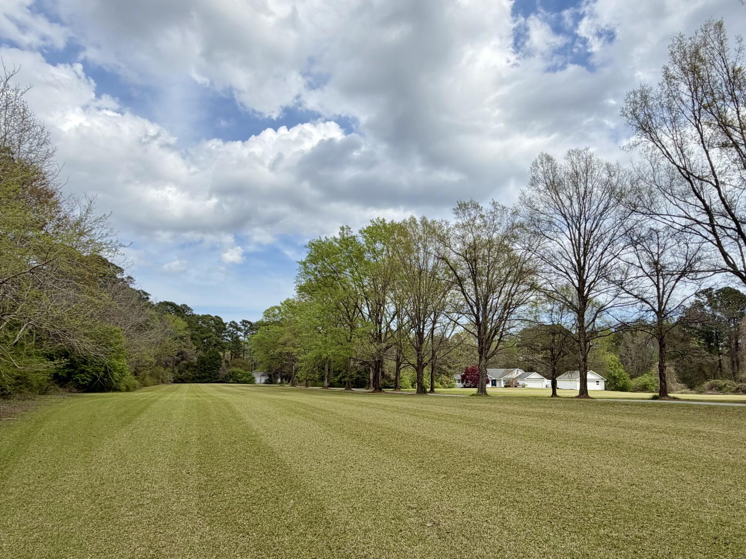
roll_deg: -0.6
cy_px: 323
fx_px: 474
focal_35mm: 22
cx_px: 380
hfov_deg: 76.4
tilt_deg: +7.0
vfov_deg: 60.8
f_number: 2.2
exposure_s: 1/985
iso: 20
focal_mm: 2.22
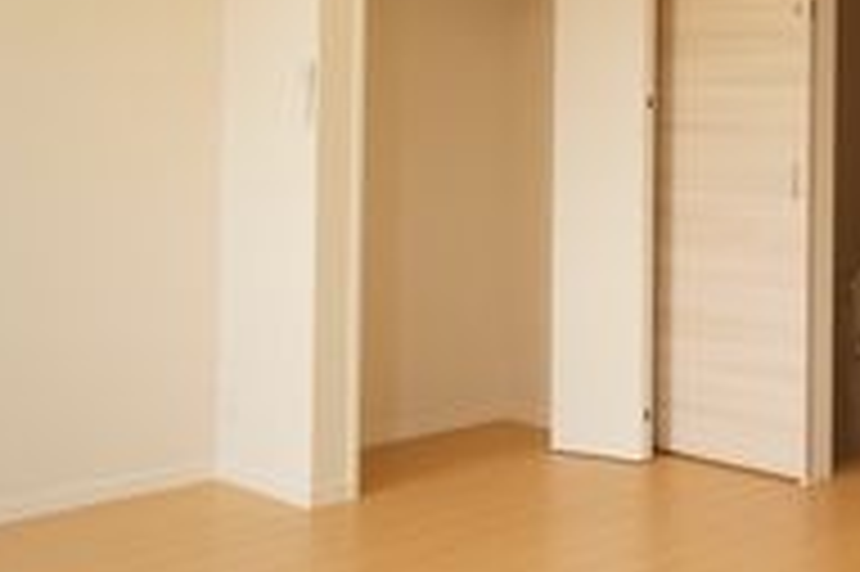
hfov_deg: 25.3
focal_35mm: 69
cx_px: 1117
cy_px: 101
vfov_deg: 19.5
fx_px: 1647
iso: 800
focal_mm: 16
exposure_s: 1/640
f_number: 3.5
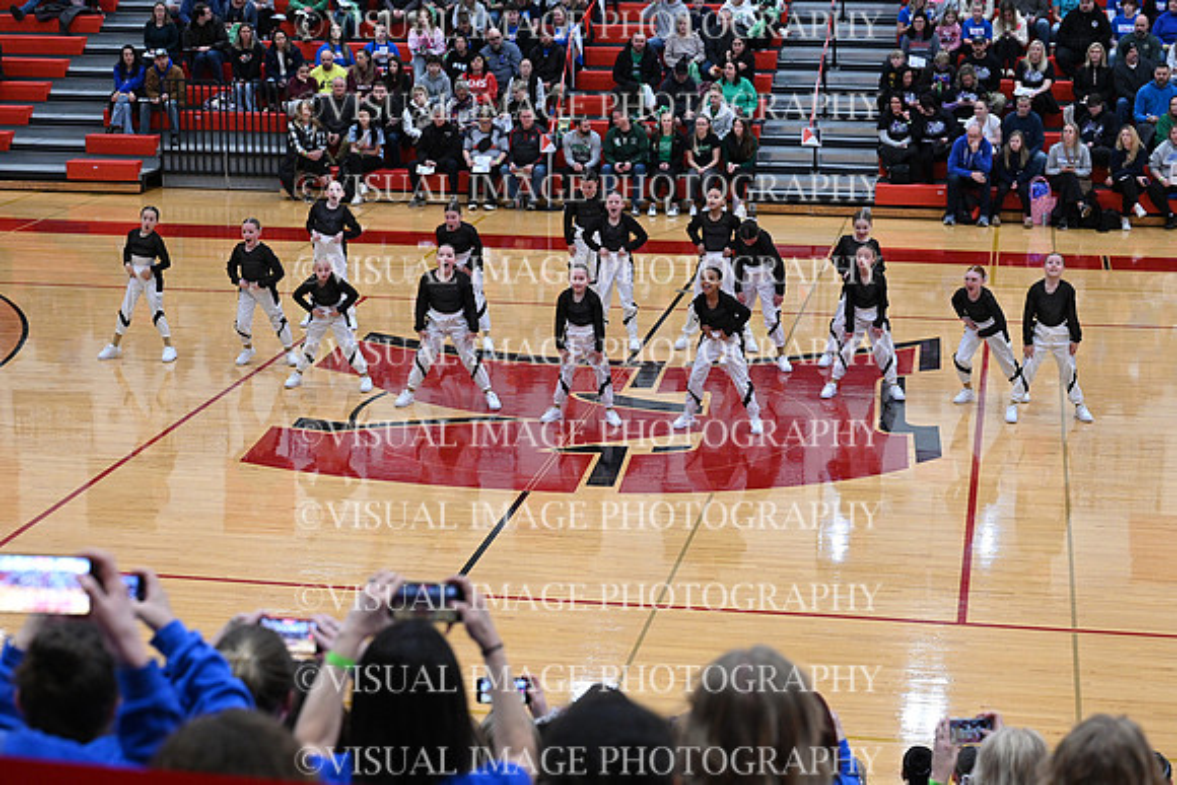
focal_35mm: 70
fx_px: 2289
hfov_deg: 28.8
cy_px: 392
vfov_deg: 19.5
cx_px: 588
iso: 4000
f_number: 4
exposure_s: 1/320
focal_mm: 70
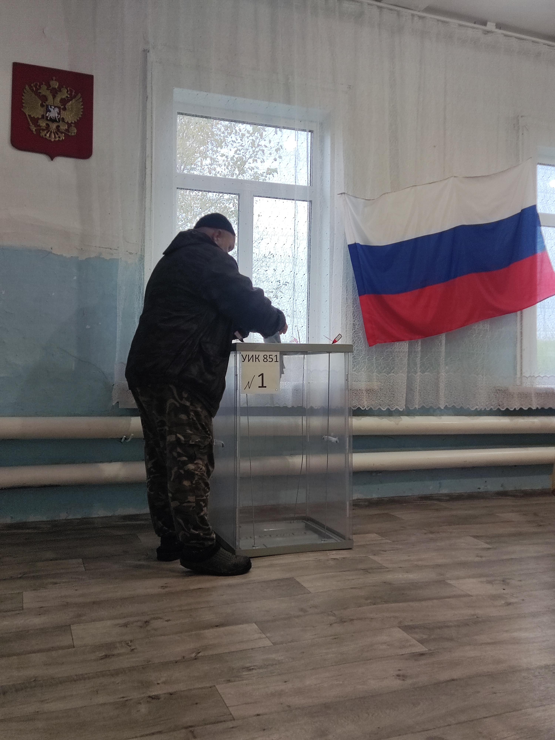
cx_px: 278
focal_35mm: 33
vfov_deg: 55.4
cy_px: 370
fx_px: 705
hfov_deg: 42.9
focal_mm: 4.71
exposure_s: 1/100
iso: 97
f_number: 1.79
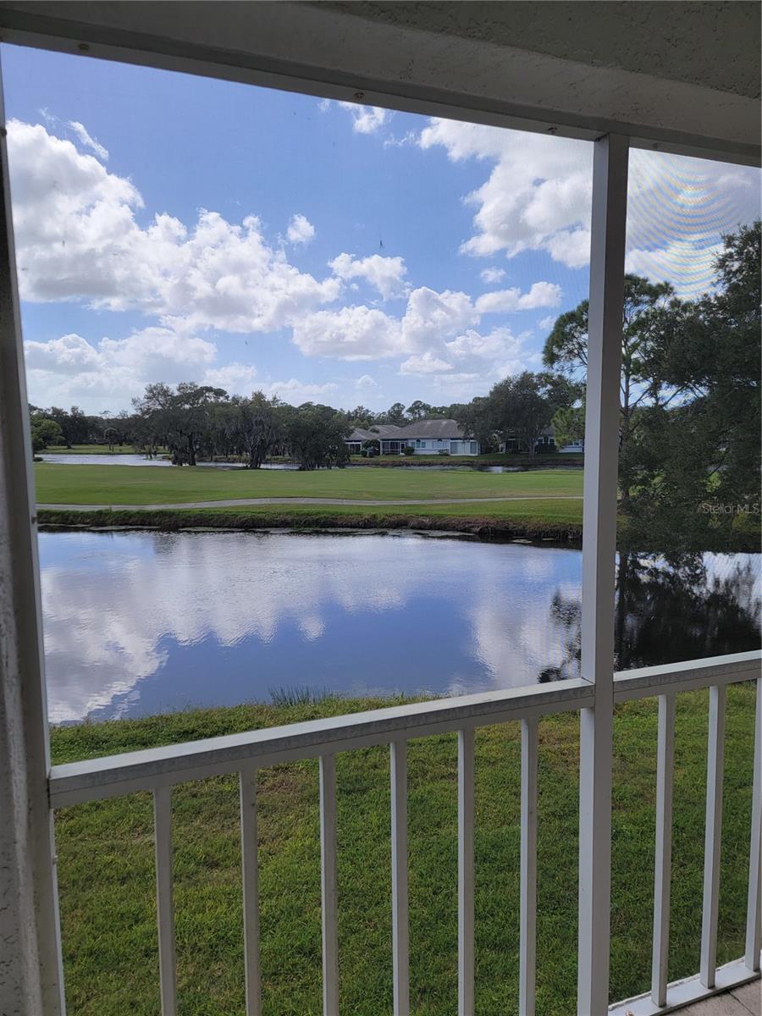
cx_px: 381
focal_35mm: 24
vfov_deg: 71.6
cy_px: 508
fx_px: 704
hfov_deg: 56.8
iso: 16
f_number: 1.8
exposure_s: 1/671
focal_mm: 6.7
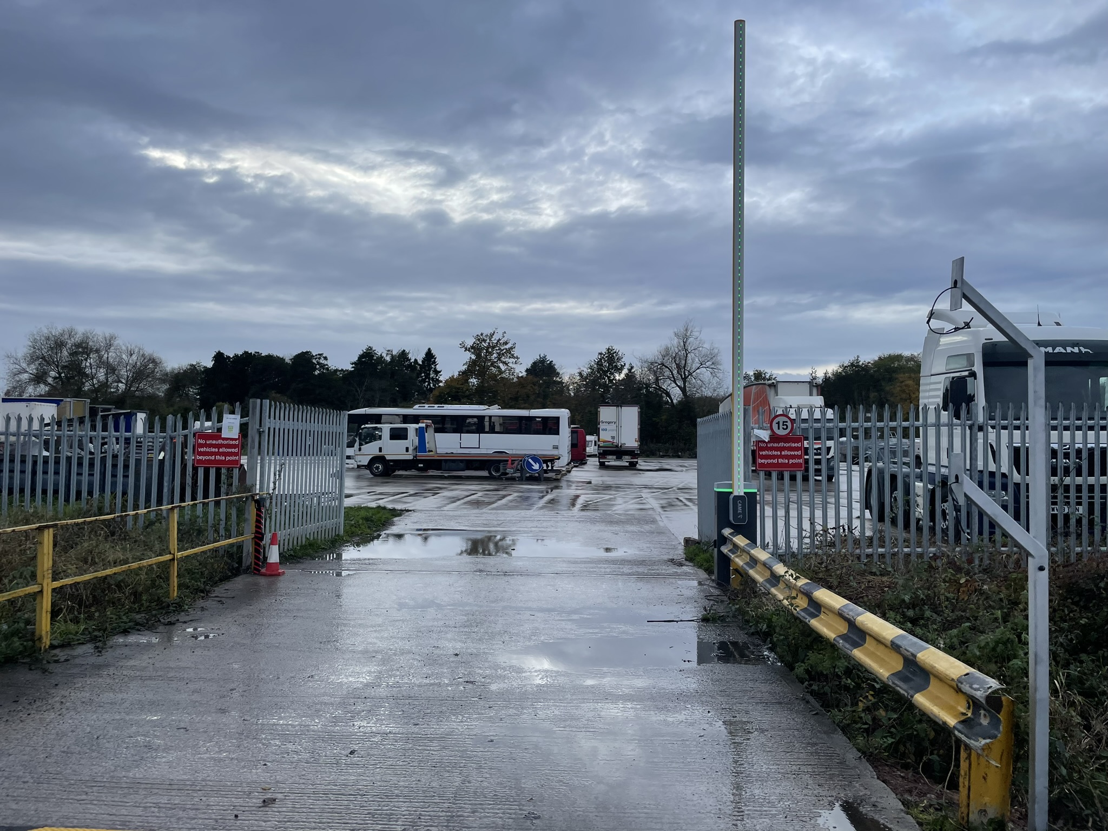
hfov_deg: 67.3
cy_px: 416
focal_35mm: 26
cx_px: 554
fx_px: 832
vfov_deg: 53.1
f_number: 1.6
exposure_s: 1/849
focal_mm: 4.2
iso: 32
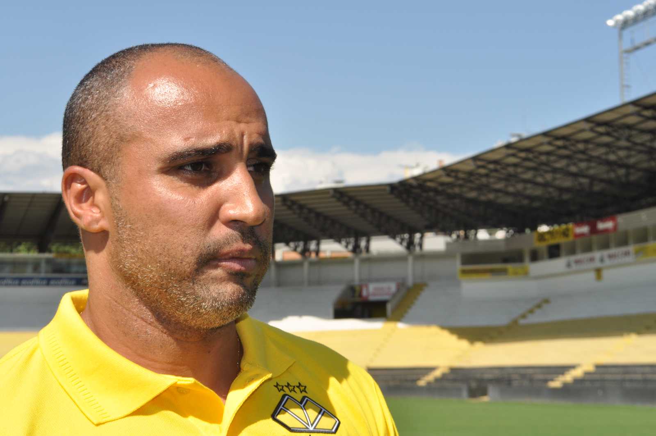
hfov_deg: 24.6
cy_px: 218
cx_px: 328
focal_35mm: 82
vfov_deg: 16.5
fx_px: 1502
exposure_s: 1/200
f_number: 13
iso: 200
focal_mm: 55
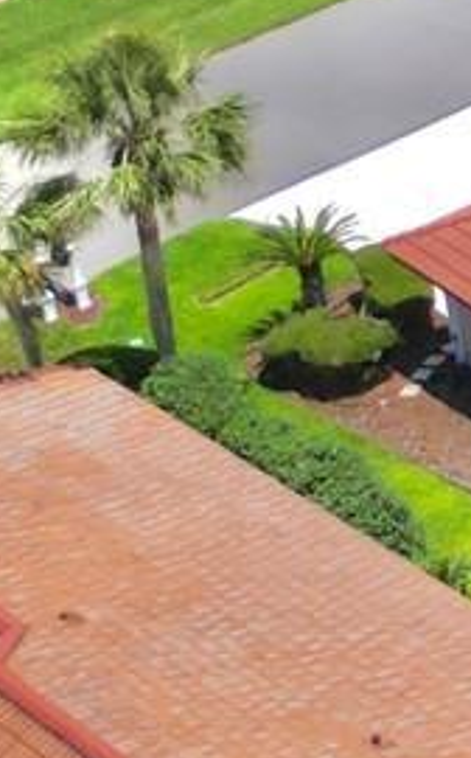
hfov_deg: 7.1
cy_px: -289
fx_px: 3111
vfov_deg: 13.3
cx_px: 1727
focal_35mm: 151
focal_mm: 6.72
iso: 110
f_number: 1.7
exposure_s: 1/4000
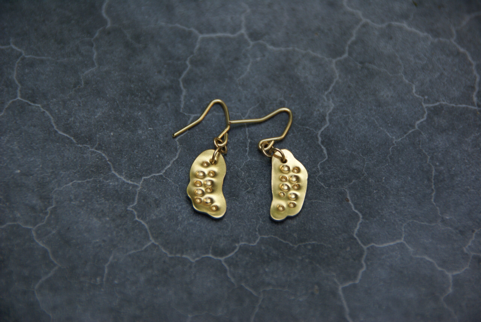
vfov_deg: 3.7
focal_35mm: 375
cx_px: 240
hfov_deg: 5.5
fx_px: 5017
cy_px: 161
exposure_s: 1/400
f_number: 6.3
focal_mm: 250
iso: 320
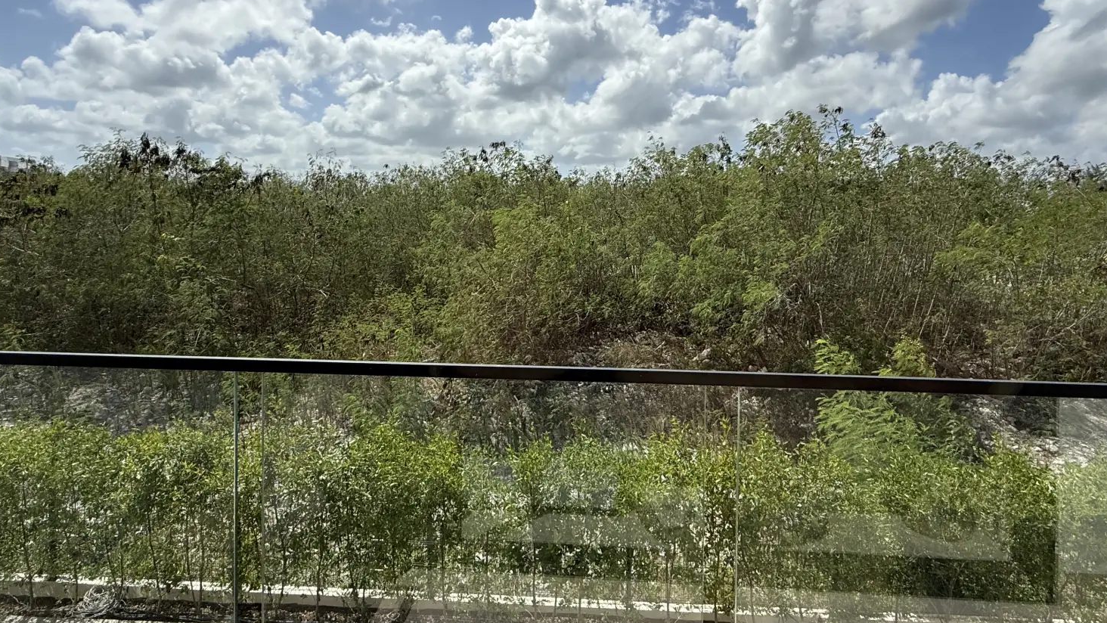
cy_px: 242
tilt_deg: -2.6
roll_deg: -0.5
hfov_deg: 86.6
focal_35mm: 20
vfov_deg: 55.4
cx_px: 572
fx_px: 587
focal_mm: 2.22
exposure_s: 1/3289
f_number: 2.2
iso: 50
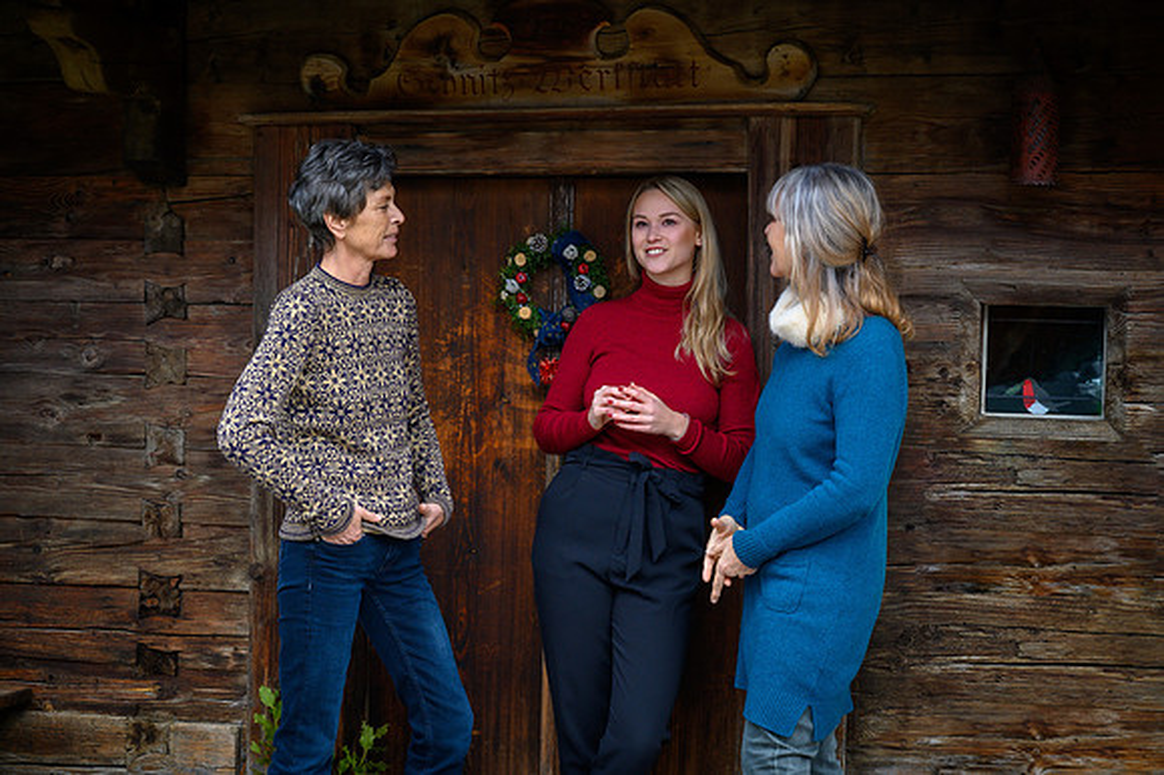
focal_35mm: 70
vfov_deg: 19.4
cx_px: 582
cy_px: 388
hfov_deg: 28.9
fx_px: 2262
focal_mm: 70
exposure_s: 1/320
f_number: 4.5
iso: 640
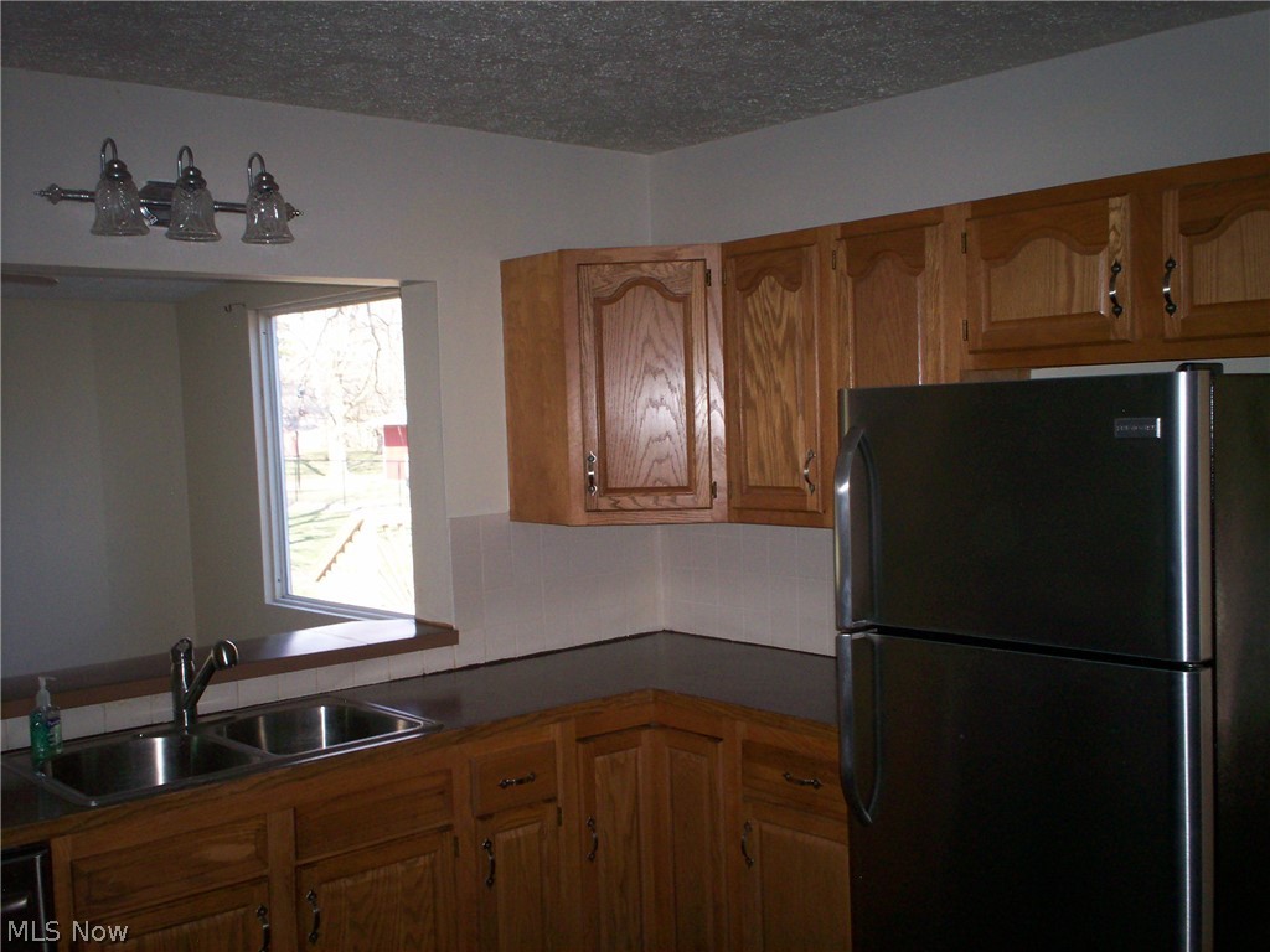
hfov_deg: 51.4
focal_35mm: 36
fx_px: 1321
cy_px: 476
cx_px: 635
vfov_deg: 39.7
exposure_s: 1/60
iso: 140
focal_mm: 6
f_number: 4.5
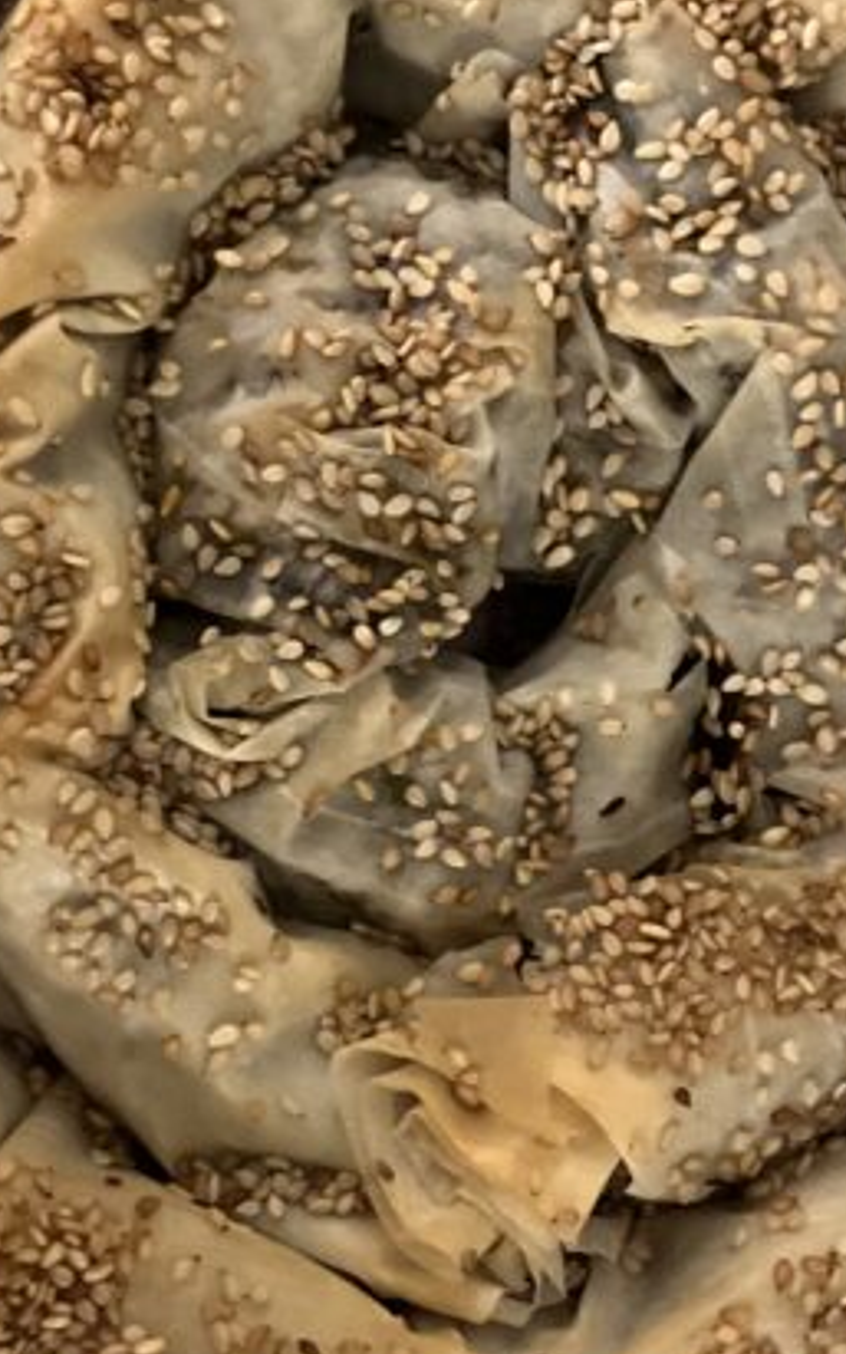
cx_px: 319
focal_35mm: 74
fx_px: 2729
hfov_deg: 17.6
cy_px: 613
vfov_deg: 27.8
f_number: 1.8
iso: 400
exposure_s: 1/30
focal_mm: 3.99
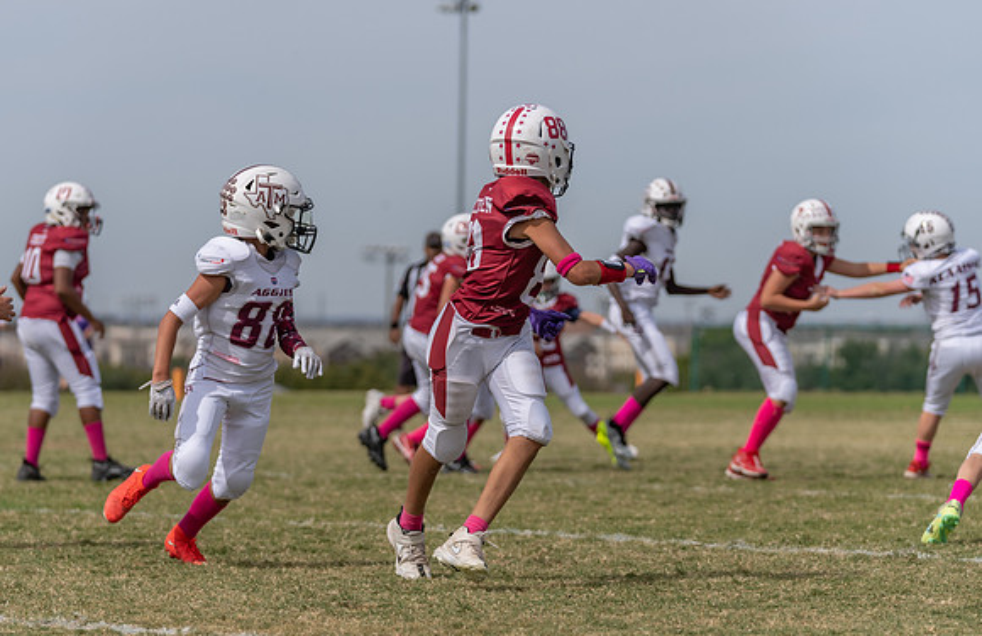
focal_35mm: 164
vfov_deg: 8.2
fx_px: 4430
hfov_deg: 12.6
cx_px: 455
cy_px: 310
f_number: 3.5
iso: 100
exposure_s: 1/2000
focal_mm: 124
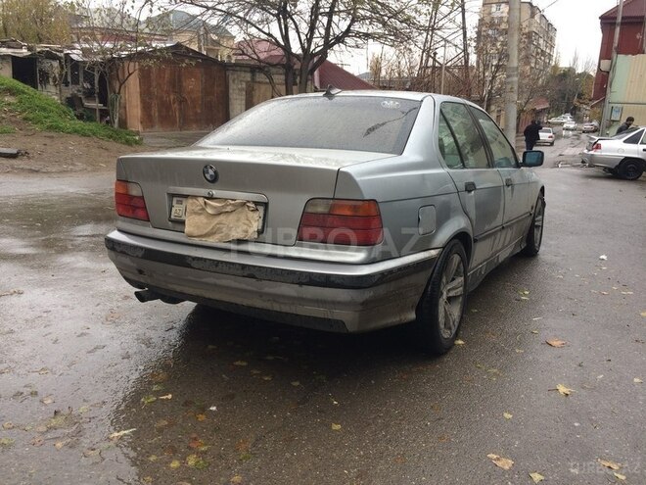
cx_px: 323
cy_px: 242
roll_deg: -1.9
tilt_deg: -16.4
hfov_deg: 61.7
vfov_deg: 48.2
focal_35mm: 29
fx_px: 541
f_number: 2.2
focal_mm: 4.15
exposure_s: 1/101
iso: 32
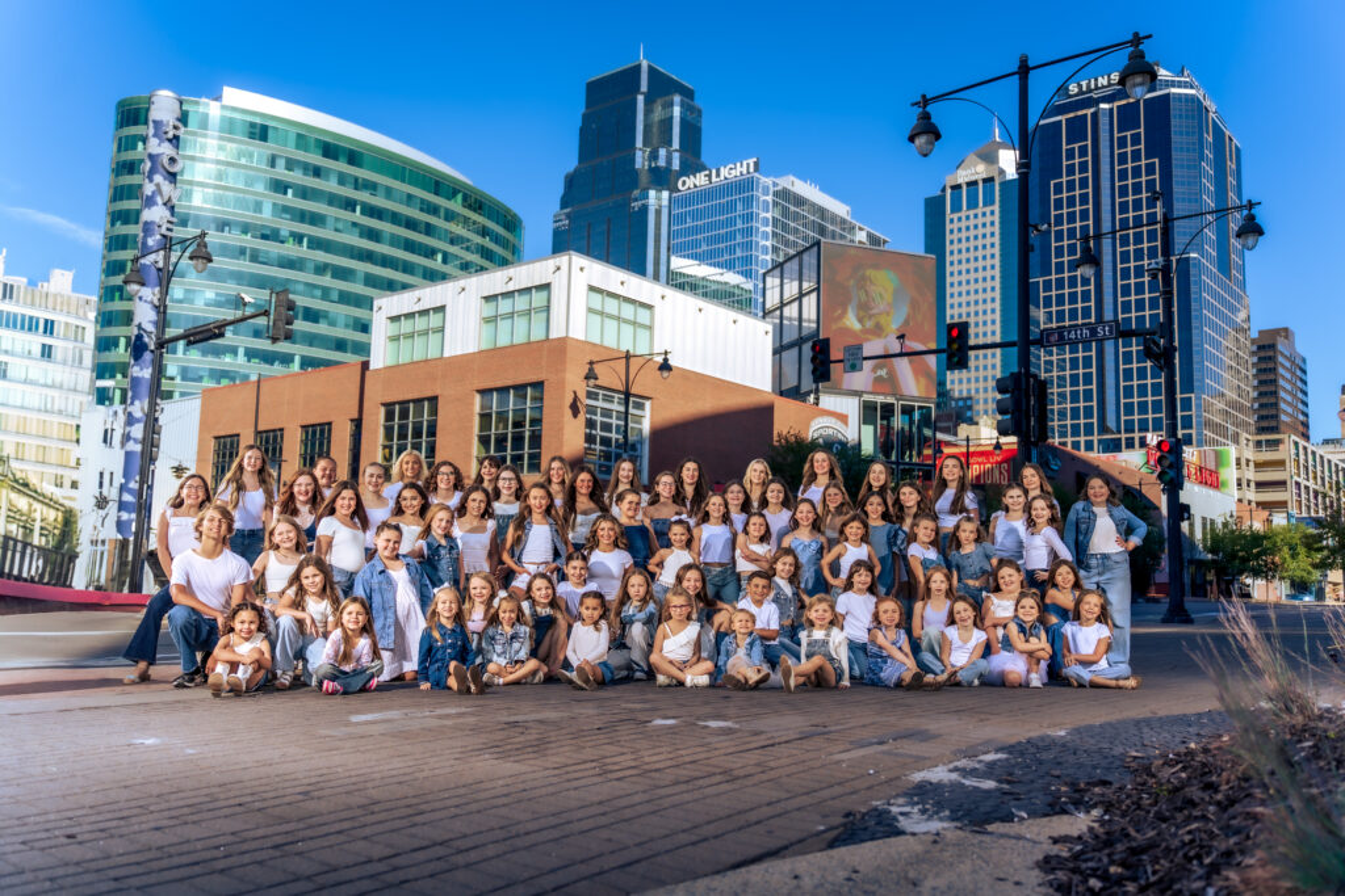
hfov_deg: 61.9
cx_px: 672
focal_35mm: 30
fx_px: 1121
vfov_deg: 43.6
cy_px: 448
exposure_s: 1/800
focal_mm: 30
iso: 50
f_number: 2.8
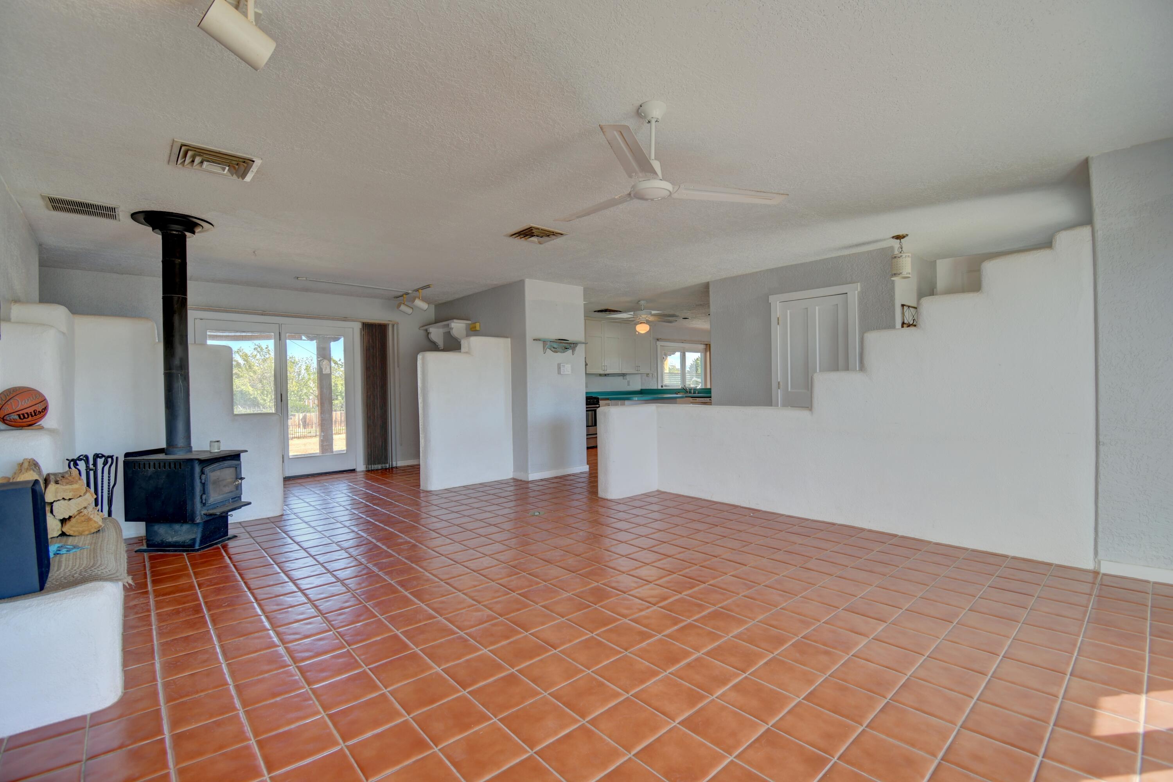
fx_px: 489
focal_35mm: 15
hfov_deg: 100.4
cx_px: 586
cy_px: 391
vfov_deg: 77.3
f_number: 4.5
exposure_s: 1/40
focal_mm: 10
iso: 100
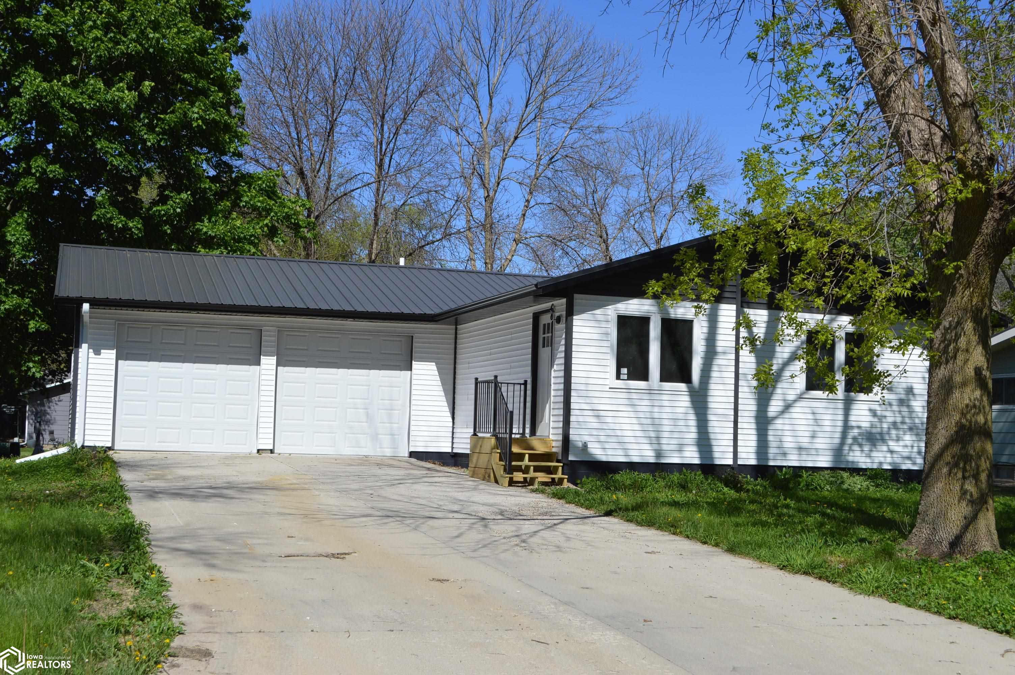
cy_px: 338
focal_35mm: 48
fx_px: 1352
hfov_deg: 41.1
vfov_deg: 28.0
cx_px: 508
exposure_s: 1/320
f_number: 9
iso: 100
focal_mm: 32
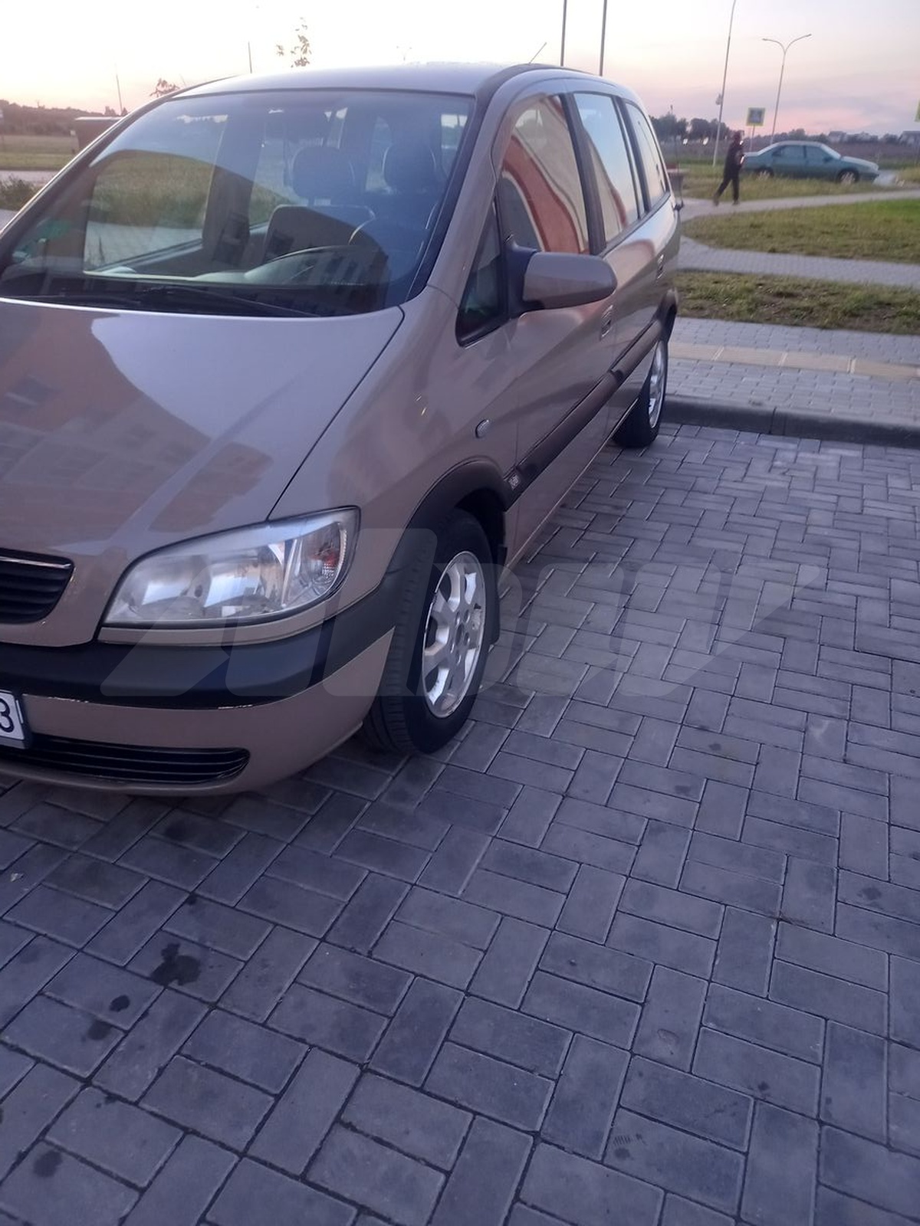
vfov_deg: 69.4
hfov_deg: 54.9
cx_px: 460
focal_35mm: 25
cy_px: 613
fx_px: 886
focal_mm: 4.6
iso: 250
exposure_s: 1/24
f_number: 2
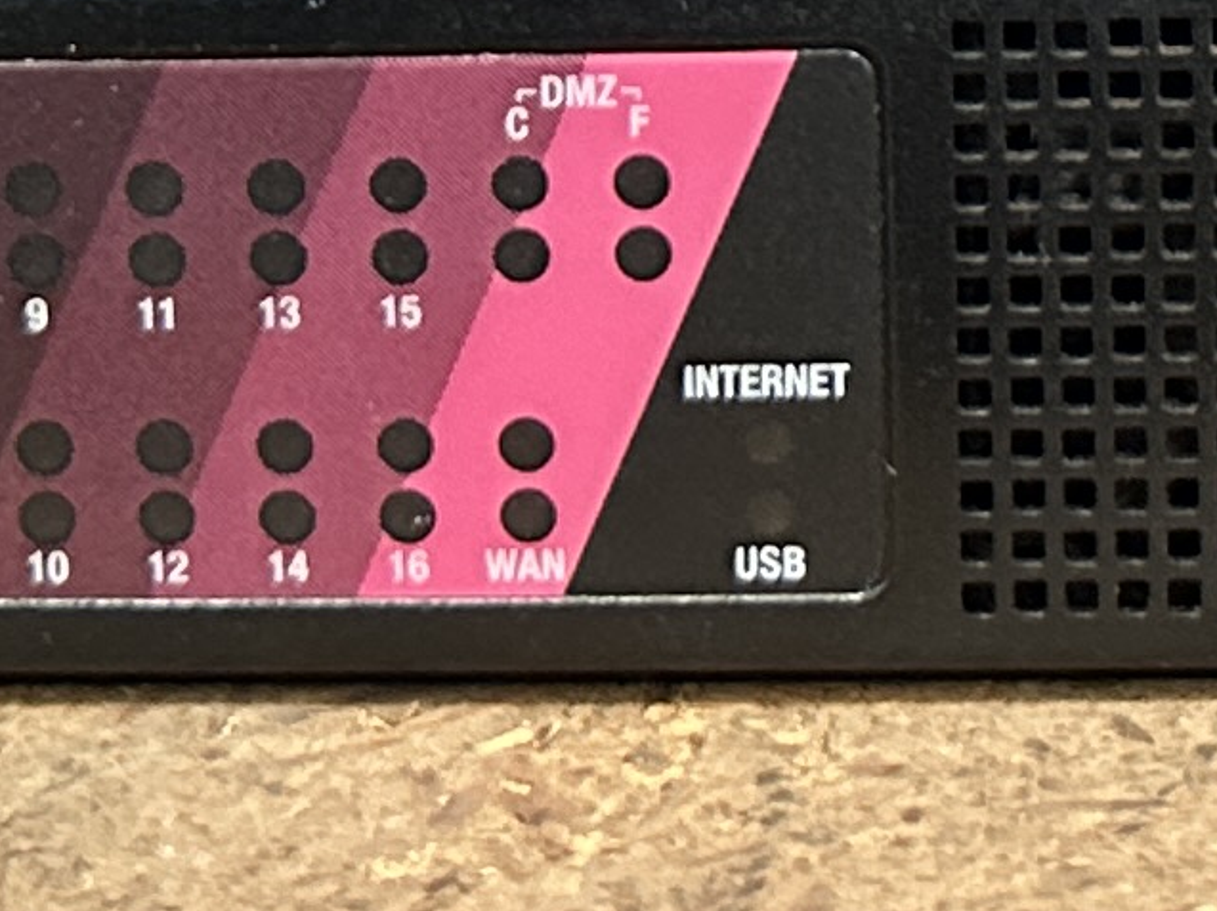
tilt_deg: -6.9
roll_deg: -0.1
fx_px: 5341
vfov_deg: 8.9
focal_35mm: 152
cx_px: 1817
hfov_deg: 12.4
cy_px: -1255
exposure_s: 1/60
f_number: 1.78
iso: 640
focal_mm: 6.86
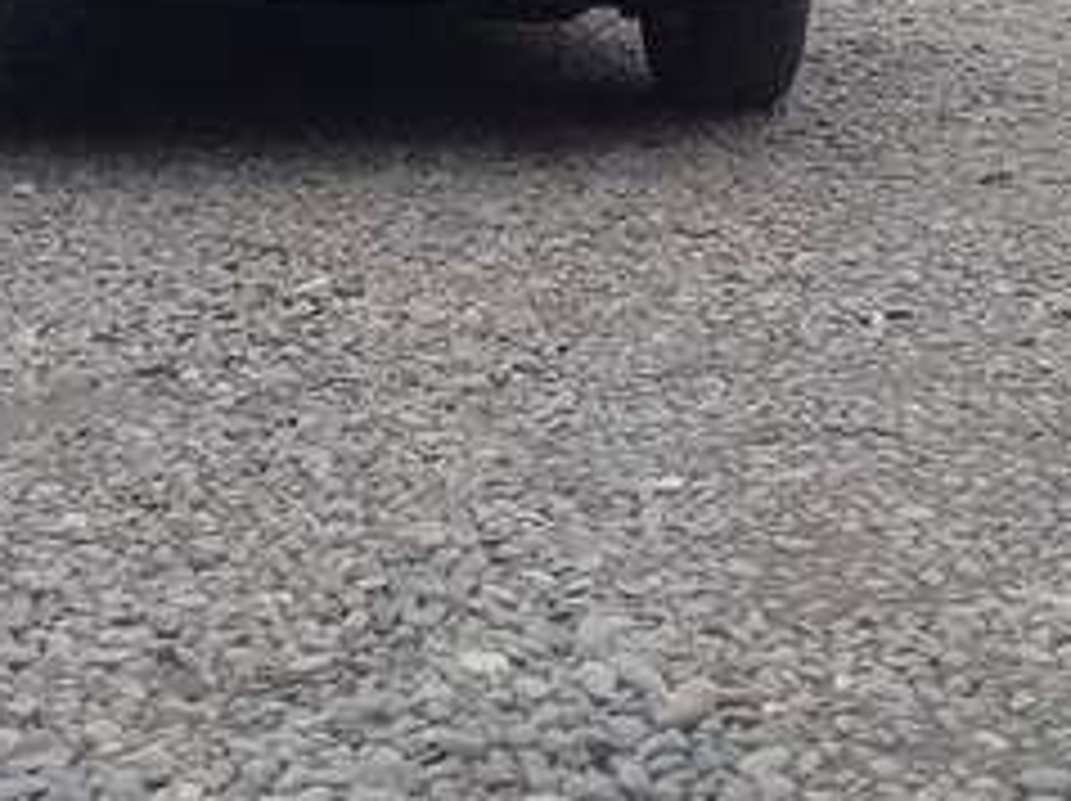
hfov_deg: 22.8
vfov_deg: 16.5
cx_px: 490
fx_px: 2658
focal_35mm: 86
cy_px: -137
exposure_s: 1/506
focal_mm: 3.3
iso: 50
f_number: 2.2
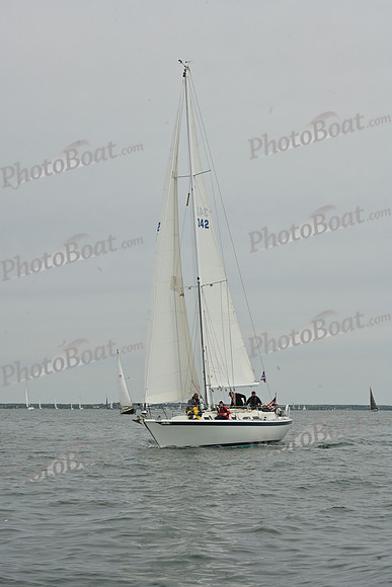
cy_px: 294
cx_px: 196
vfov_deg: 26.0
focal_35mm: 78
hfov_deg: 17.5
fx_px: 1273
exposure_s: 1/800
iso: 320
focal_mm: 78
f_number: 16
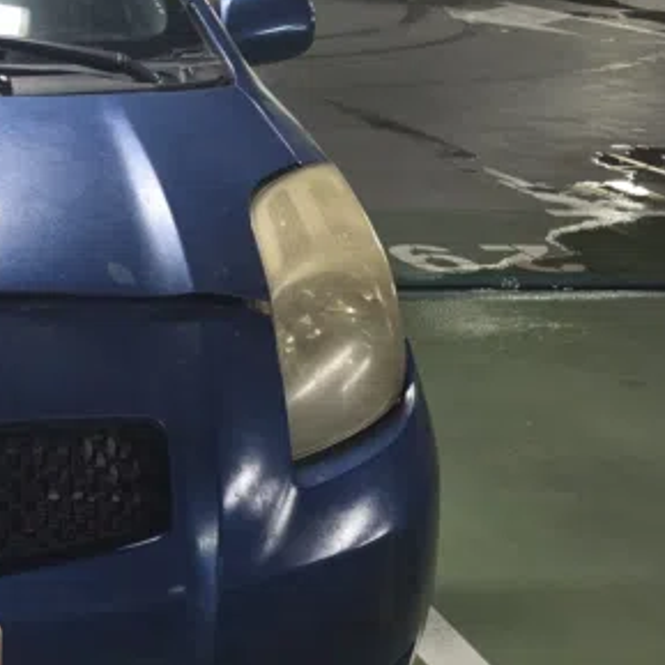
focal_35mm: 72
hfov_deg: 21.3
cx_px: -237
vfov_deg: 24.0
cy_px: 299
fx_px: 1565
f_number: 1.7
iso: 1250
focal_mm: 6.3
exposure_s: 1/20
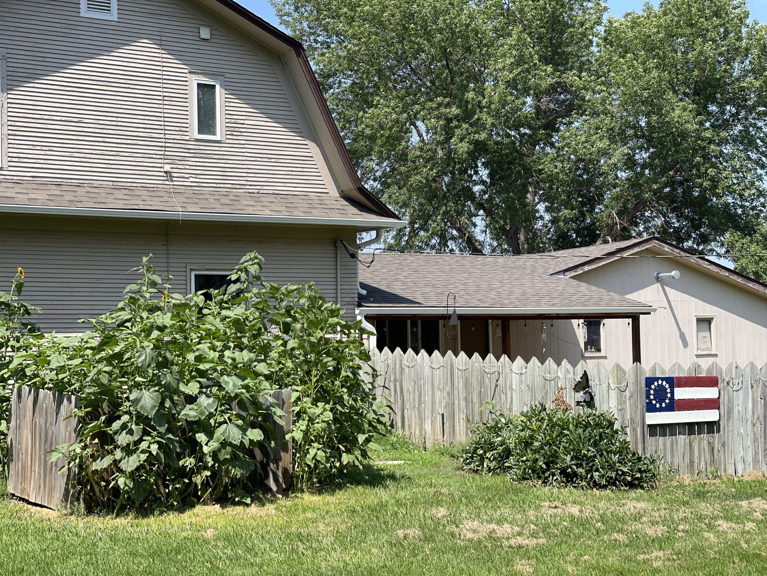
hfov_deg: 30.3
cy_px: 288
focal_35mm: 64
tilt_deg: +2.2
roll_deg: +2.0
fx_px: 1418
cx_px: 384
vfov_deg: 22.9
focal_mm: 7.5
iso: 32
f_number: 2.2
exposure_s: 1/968
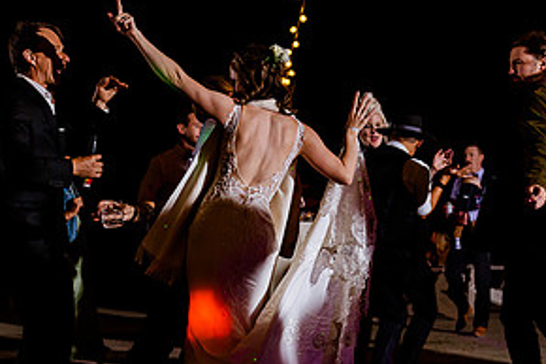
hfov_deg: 29.5
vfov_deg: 20.0
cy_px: 202
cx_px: 181
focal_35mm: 68
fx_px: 1031
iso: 500
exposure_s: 1/200
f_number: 2.8
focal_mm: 34
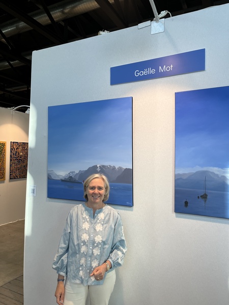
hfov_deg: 53.1
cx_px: 114
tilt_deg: +1.5
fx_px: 229
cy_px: 152
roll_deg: -0.7
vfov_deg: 67.3
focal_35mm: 26
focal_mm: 5.1
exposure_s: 1/196
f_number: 1.6
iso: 40
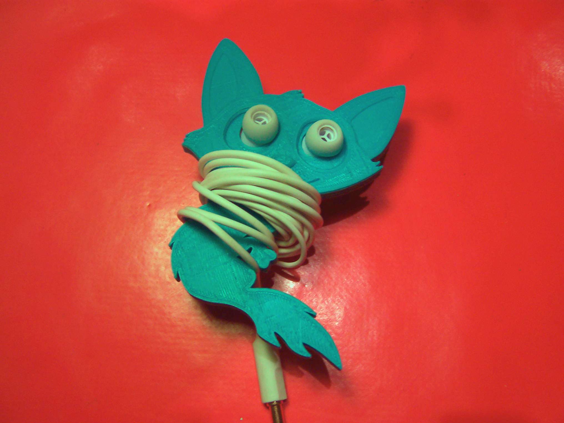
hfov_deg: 51.4
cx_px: 282
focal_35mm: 36
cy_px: 212
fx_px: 587
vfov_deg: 39.7
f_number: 2.8
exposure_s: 1/45
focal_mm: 5.6
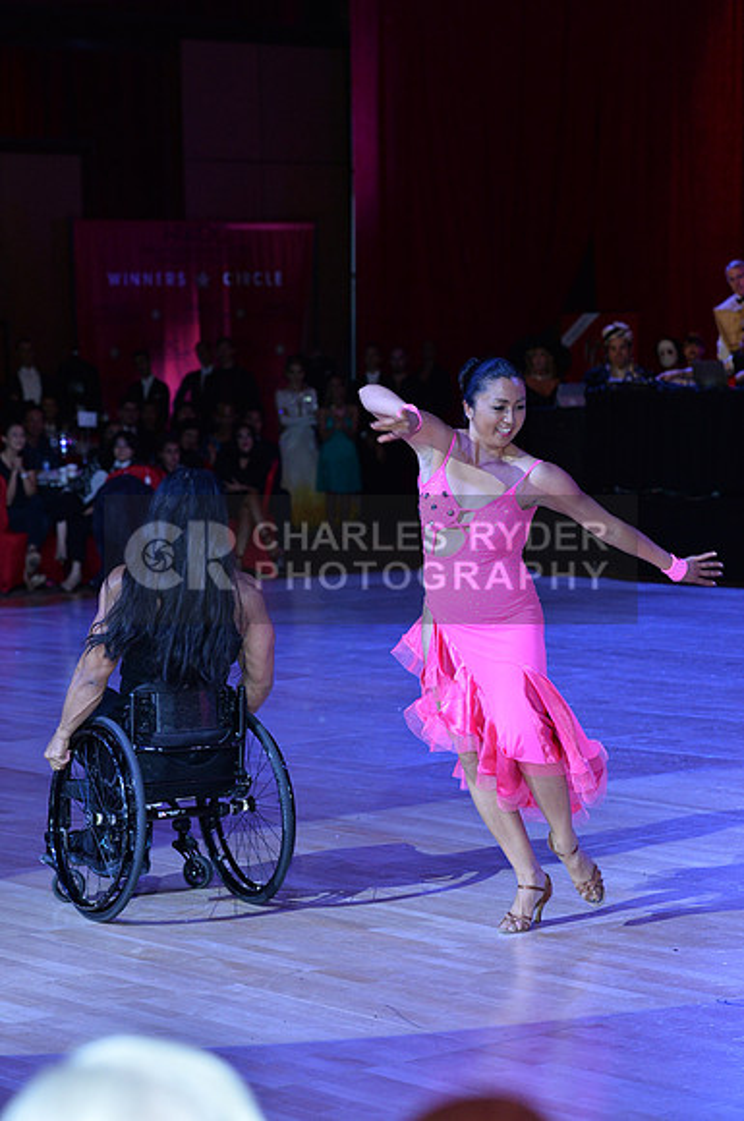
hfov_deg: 13.6
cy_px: 560
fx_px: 3109
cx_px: 372
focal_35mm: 100
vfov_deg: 20.4
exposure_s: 1/250
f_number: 5
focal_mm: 100
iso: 2000
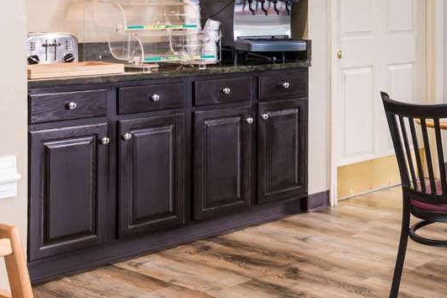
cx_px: 540
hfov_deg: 27.2
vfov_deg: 20.3
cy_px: 9
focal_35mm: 65
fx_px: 807
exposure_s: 1/2
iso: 320
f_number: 11
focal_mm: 23
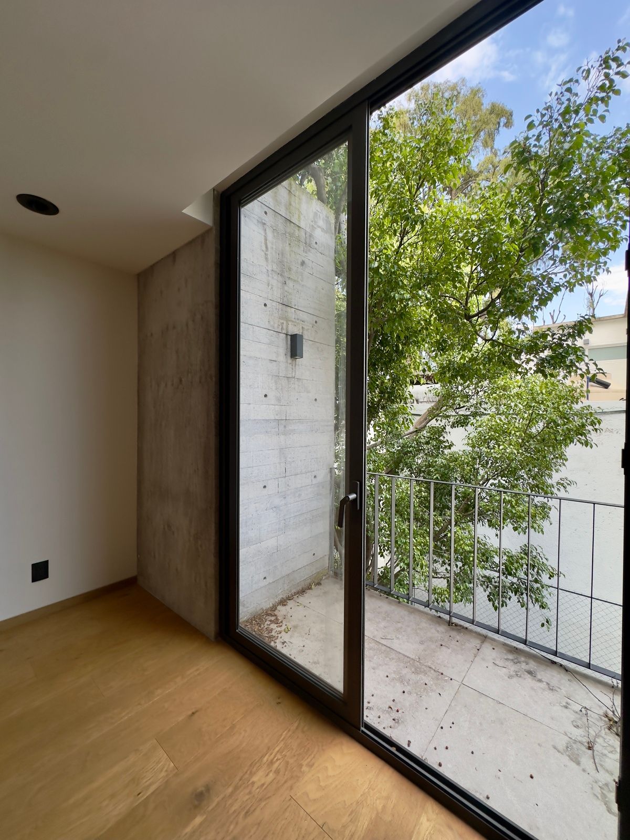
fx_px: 340
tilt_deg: +0.5
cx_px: 315
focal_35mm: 14
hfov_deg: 85.7
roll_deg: -1.8
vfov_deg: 102.1
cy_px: 420
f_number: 2.2
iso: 40
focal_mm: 2.22
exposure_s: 1/148
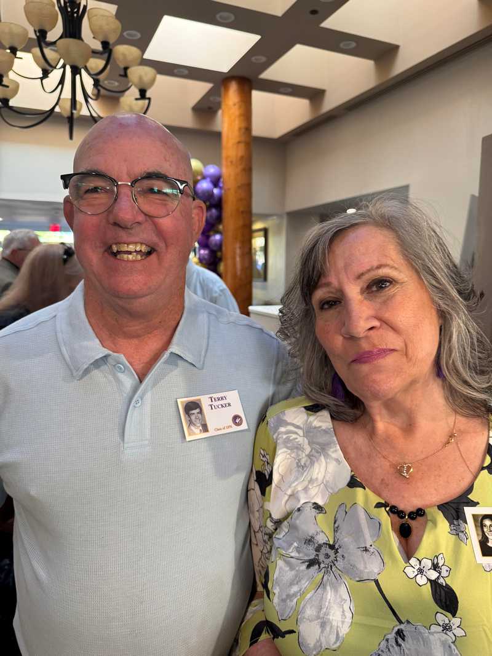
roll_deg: -0.9
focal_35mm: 24
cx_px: 246
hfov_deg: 56.8
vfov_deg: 71.6
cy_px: 328
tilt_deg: -9.1
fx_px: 455
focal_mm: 6.76
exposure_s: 1/60
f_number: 1.78
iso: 320
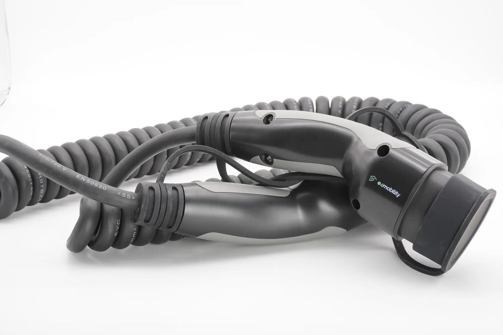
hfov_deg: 27.0
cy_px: 168
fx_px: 1048
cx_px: 252
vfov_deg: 18.2
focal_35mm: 75
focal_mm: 50
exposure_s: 1/6
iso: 100
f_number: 13
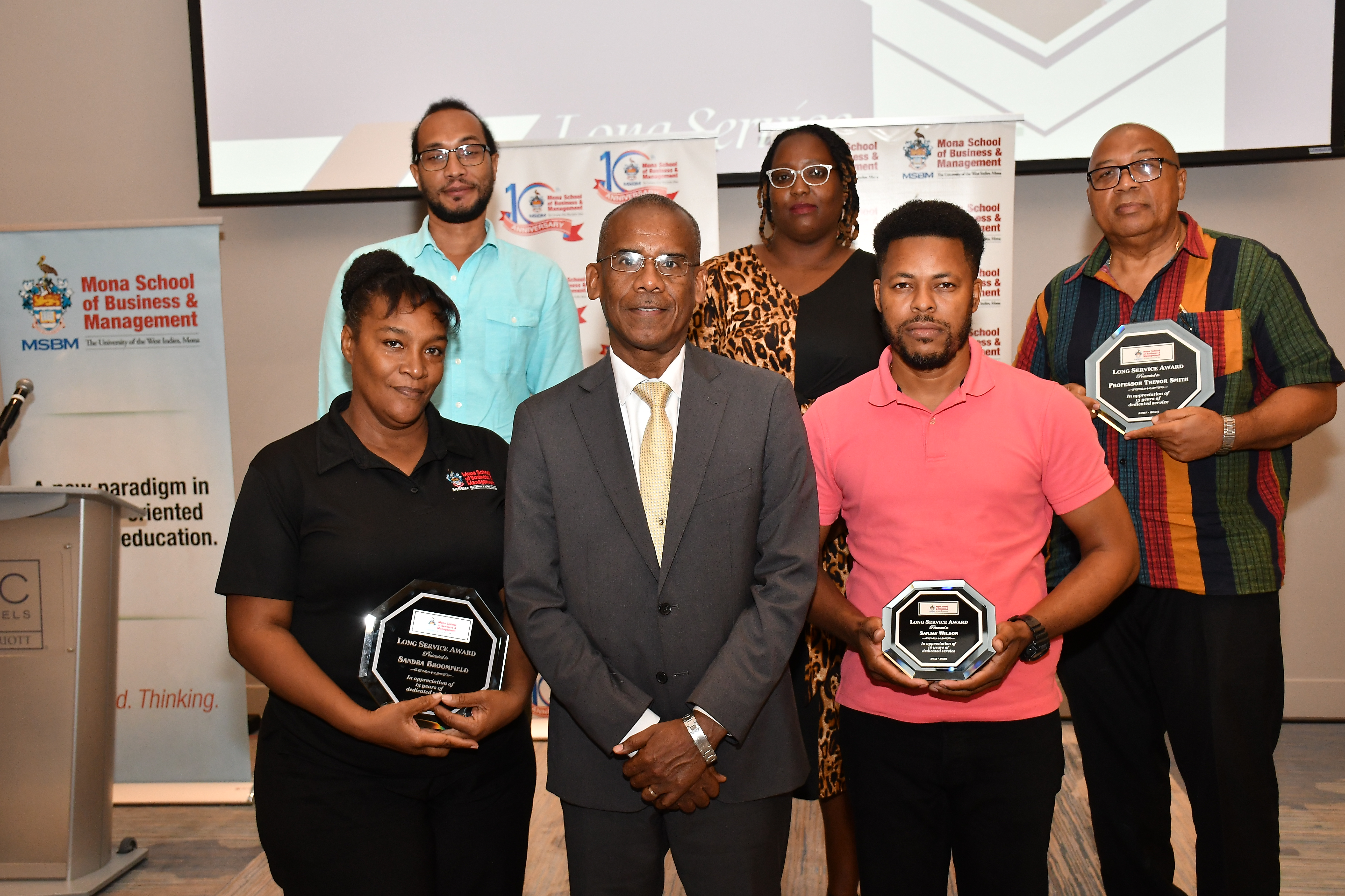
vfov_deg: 33.0
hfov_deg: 47.9
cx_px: 672
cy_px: 448
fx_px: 1513
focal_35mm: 40
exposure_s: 1/100
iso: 1000
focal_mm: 27
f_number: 5.6
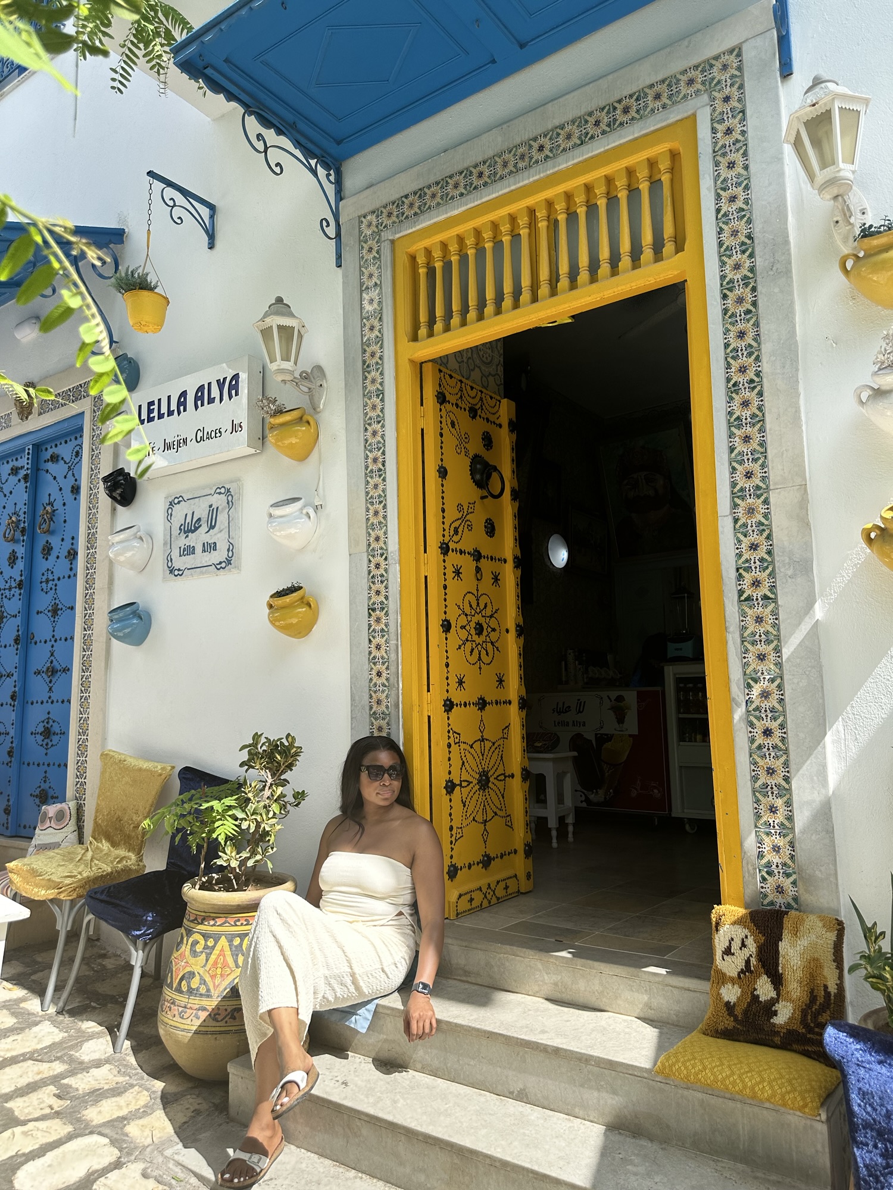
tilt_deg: +7.8
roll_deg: -0.1
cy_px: 595
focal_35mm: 24
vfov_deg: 71.6
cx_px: 446
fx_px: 826
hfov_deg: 56.8
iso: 80
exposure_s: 1/1587
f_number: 1.78
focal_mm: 6.86
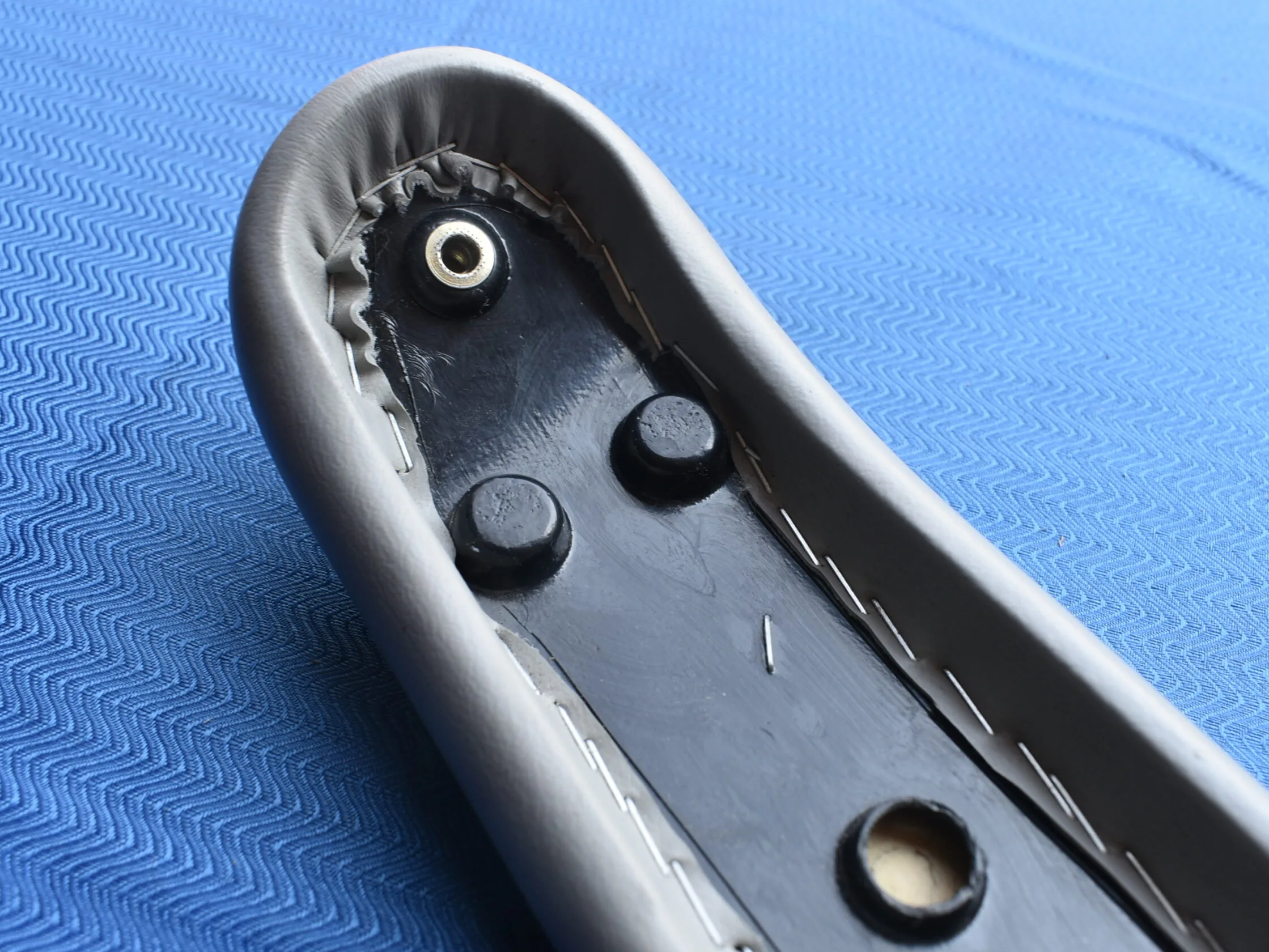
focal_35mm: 33
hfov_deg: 55.3
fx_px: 1210
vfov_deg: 43.0
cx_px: 644
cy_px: 476
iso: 160
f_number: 8
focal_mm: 20
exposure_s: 1/60
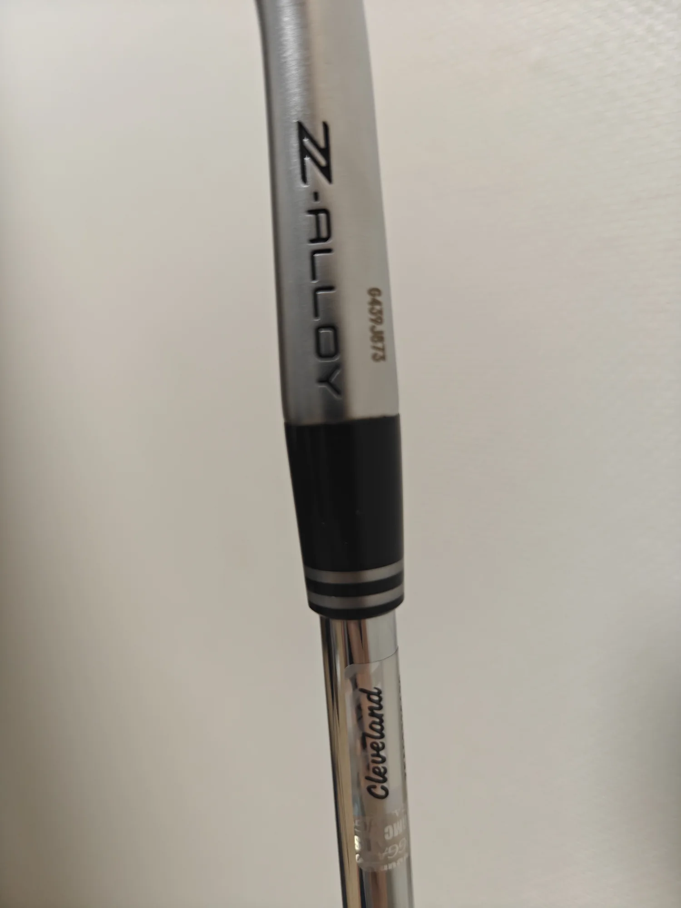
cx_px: 340
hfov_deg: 58.9
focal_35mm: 23
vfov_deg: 73.9
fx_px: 603
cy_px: 454
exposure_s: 1/94
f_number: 1.6
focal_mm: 6.06
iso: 640
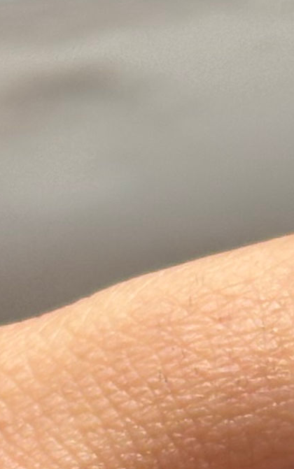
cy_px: 719
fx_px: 4239
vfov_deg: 6.3
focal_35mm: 331
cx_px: 316
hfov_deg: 4.0
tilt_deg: -49.7
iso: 40
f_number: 1.6
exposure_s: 1/1065
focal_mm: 6
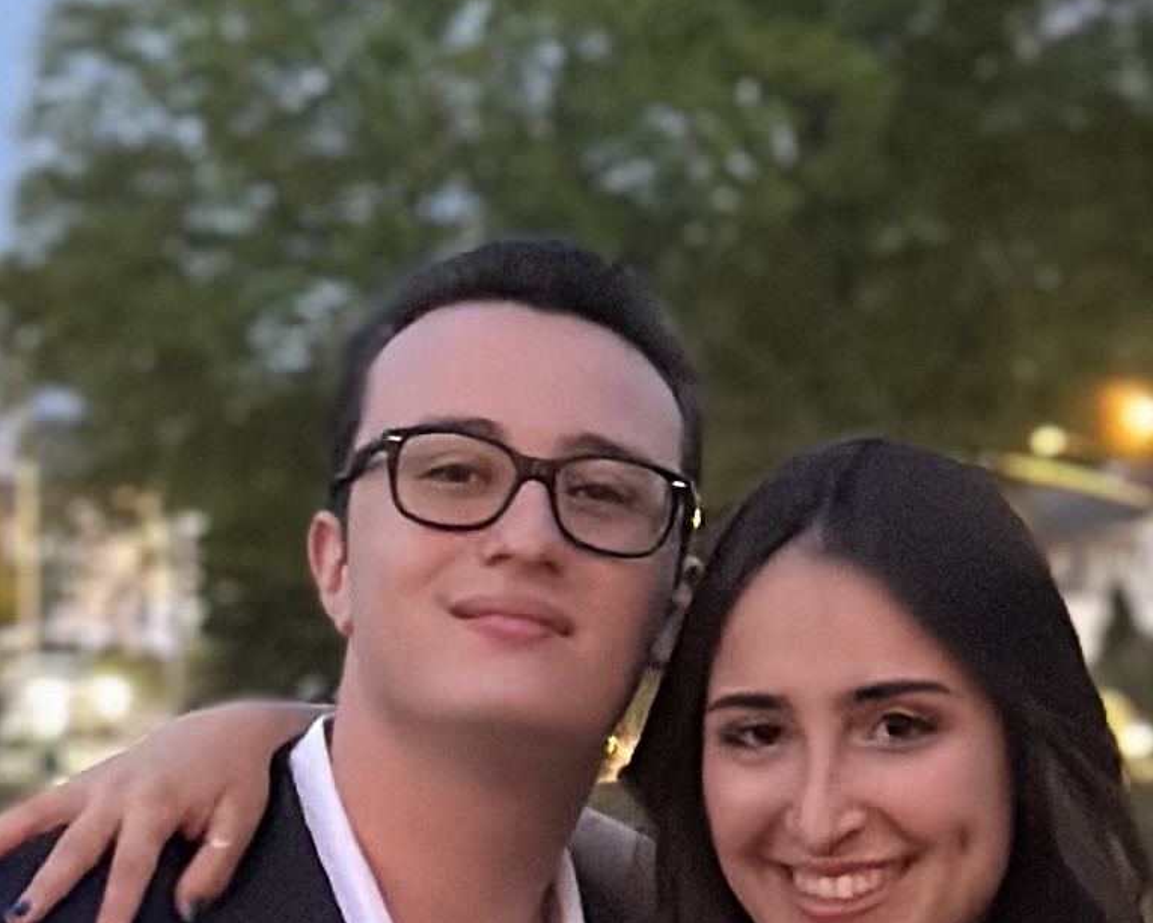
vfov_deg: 6.1
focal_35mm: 247
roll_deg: +1.4
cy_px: 1917
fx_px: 8429
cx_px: 540
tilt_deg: -8.9
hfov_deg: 7.8
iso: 800
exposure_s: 1/17
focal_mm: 6.86
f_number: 1.78
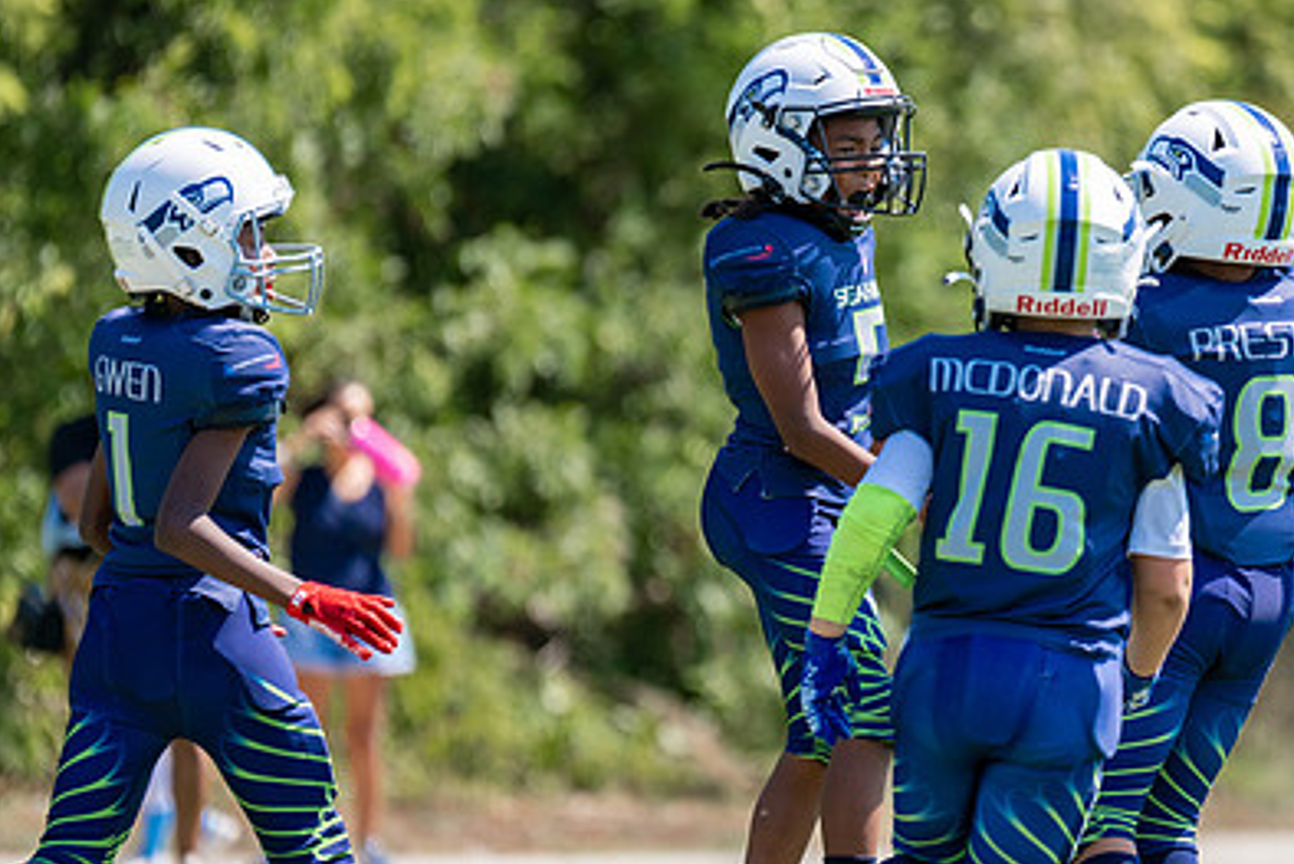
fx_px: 14814
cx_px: 985
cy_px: 492
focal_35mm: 412
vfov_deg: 3.3
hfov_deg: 5.0
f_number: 2.8
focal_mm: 200
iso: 100
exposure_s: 1/1250
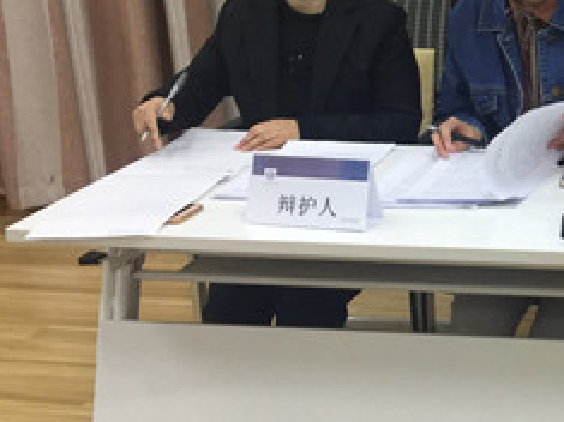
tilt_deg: -12.9
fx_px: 1205
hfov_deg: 23.8
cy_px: 60
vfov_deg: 19.6
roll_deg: +0.3
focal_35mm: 74
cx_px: 691
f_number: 2.2
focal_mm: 4.15
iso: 64
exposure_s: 1/33
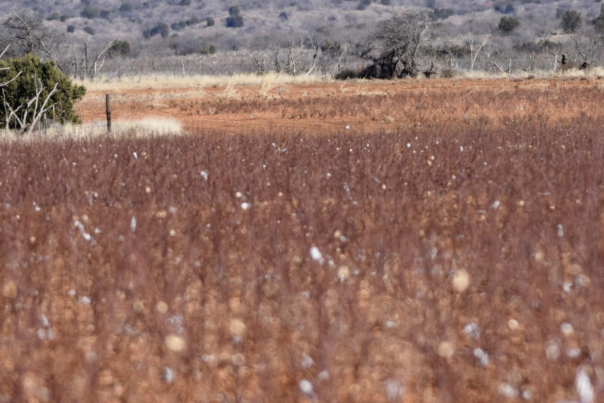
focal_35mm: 564
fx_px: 9462
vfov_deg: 2.4
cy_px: 194
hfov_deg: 3.7
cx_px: 339
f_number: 5.6
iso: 280
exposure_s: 1/2000
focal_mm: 200
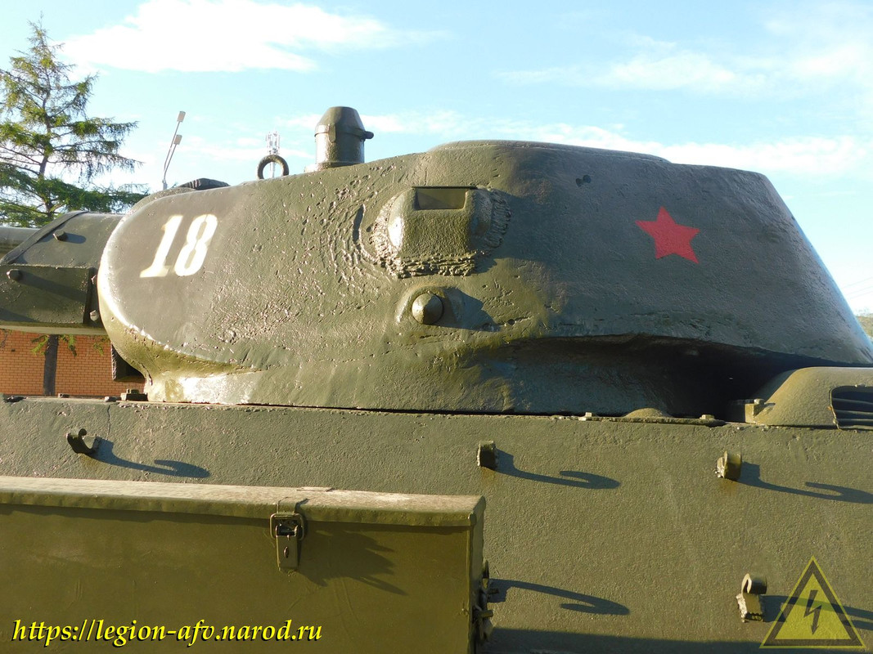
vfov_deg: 39.6
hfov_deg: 51.4
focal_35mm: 36
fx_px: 908
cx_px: 436
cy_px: 327
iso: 125
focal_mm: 6.3
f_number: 3.5
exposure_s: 1/320
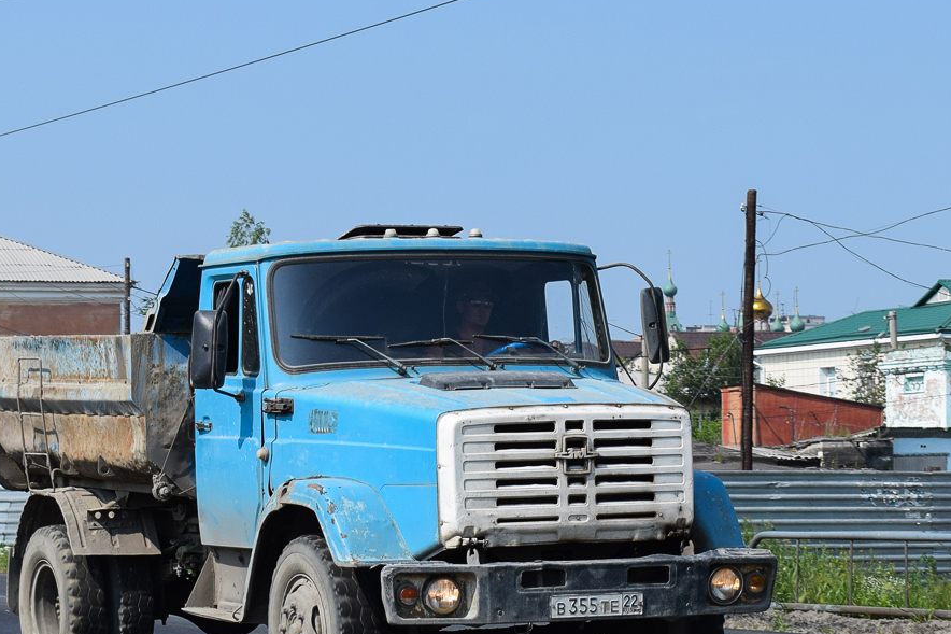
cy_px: 349
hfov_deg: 22.2
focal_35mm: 92
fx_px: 2421
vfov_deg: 14.9
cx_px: 412
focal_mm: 45
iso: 200
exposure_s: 1/400
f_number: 10
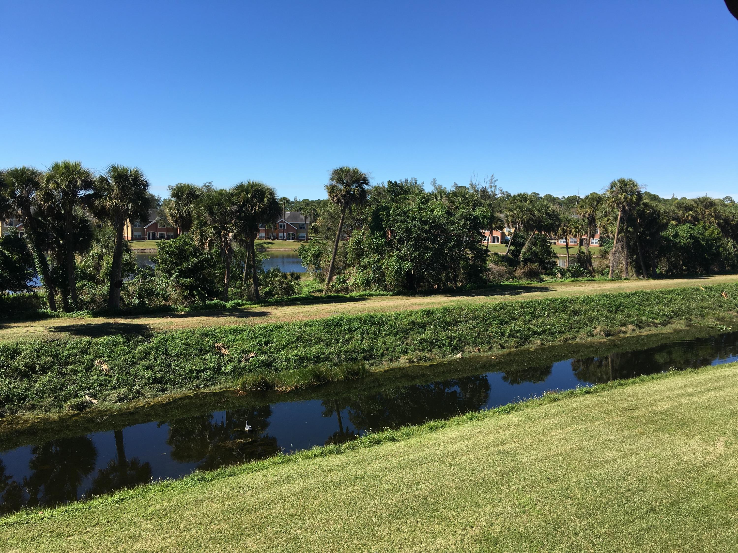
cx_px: 369
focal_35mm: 29
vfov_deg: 48.2
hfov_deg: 61.7
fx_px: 618
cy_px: 276
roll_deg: -1.8
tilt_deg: -4.5
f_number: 2.2
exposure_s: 1/1115
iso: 25
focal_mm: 4.15
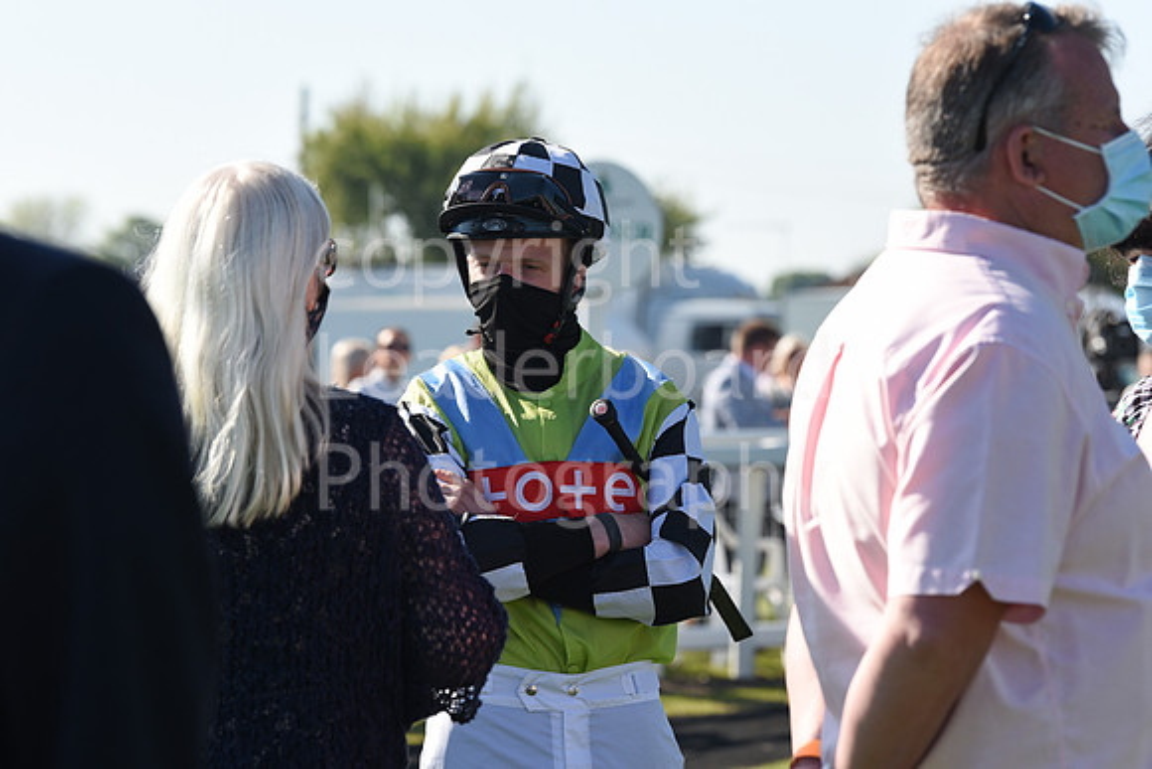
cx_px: 576
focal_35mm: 145
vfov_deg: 9.5
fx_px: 4641
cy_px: 384
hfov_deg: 14.2
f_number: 6.3
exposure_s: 1/1600
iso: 500
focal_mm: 145
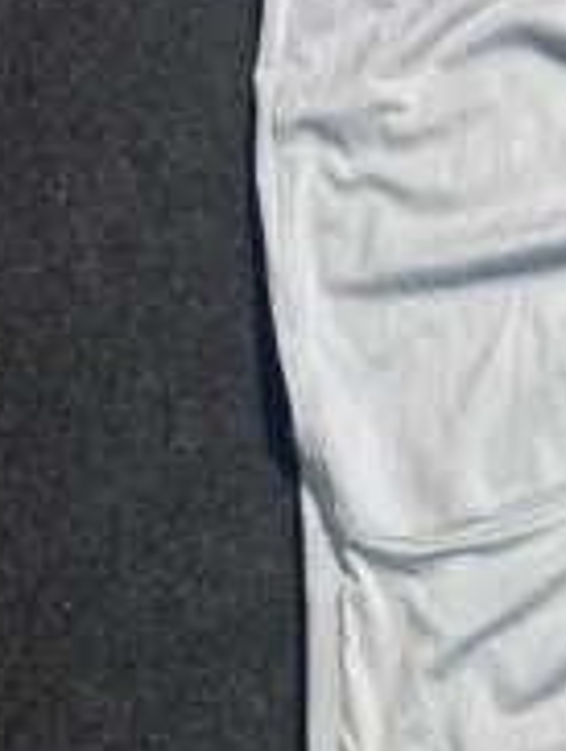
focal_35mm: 76
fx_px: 1653
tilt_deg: -61.2
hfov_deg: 18.0
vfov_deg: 25.4
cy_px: 547
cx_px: 764
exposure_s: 1/50
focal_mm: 5.7
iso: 64
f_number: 1.5
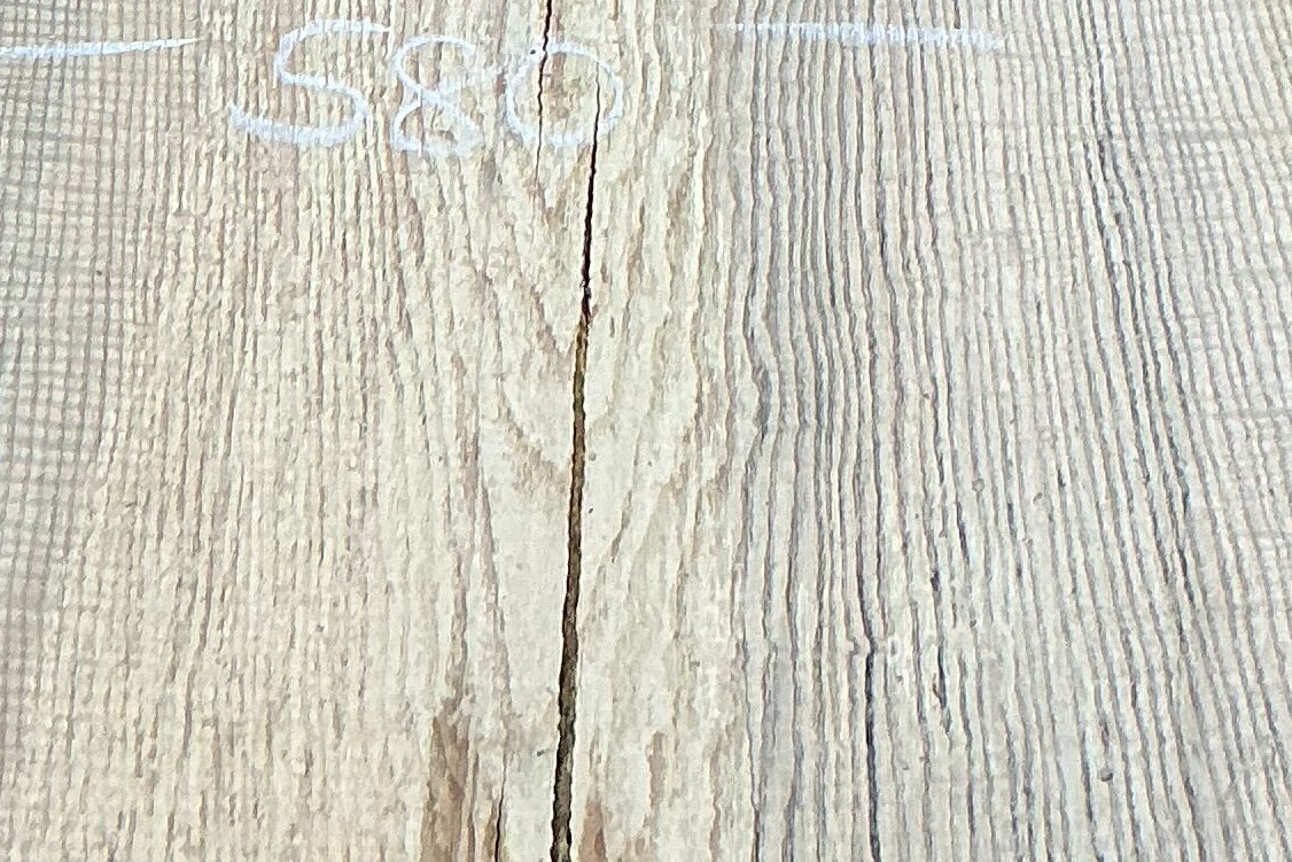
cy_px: -582
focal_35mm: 108
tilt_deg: -47.5
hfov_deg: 18.9
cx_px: 475
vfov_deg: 11.9
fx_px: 3876
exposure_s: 1/50
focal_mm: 3
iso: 64
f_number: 1.8
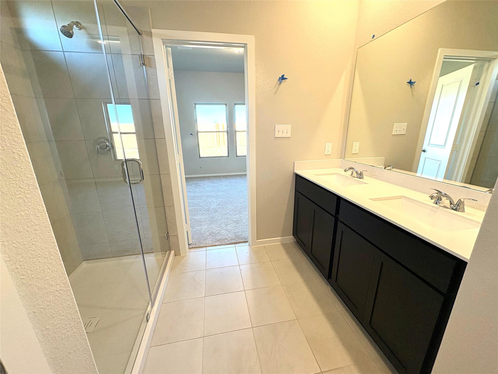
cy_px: 187
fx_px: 201
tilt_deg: -15.9
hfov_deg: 102.1
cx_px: 249
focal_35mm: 14
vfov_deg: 85.7
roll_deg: +1.1
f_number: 2.2
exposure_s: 1/120
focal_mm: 2.22
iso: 200
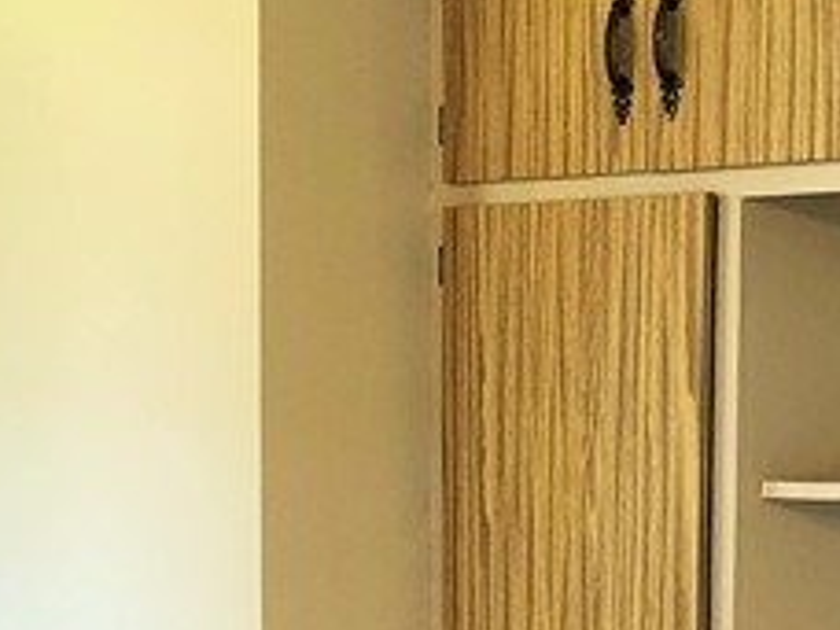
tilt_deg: -7.6
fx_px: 3058
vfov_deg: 11.6
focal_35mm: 126
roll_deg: -0.4
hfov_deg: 15.6
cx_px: 317
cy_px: 726
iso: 40
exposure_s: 1/24
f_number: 1.8
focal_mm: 3.99
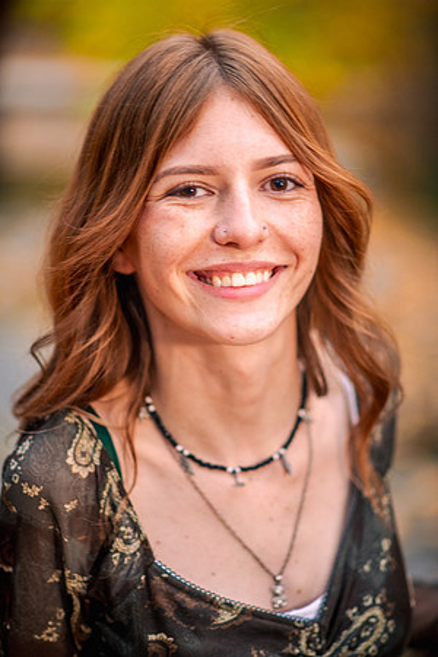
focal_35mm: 105
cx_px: 219
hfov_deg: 13.0
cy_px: 328
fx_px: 1916
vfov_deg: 19.5
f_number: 2
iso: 1250
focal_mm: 105
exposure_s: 1/100
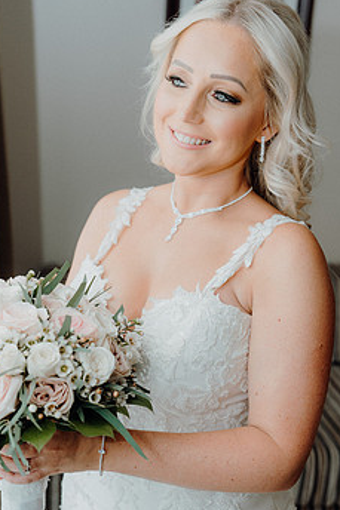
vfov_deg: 38.9
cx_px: 131
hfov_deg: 26.4
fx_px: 723
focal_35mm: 51
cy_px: 268
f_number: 3.5
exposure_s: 1/160
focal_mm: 39
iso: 200
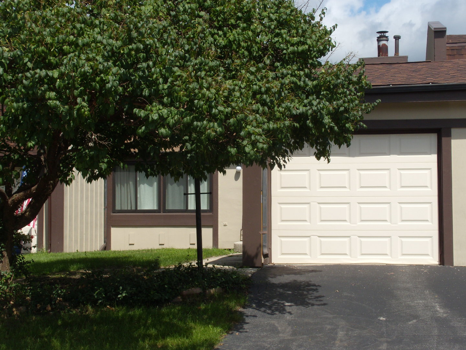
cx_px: 233
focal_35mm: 69
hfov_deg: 28.2
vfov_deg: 21.3
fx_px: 929
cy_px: 175
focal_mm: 12.2
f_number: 9.8
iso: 80
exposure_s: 1/160
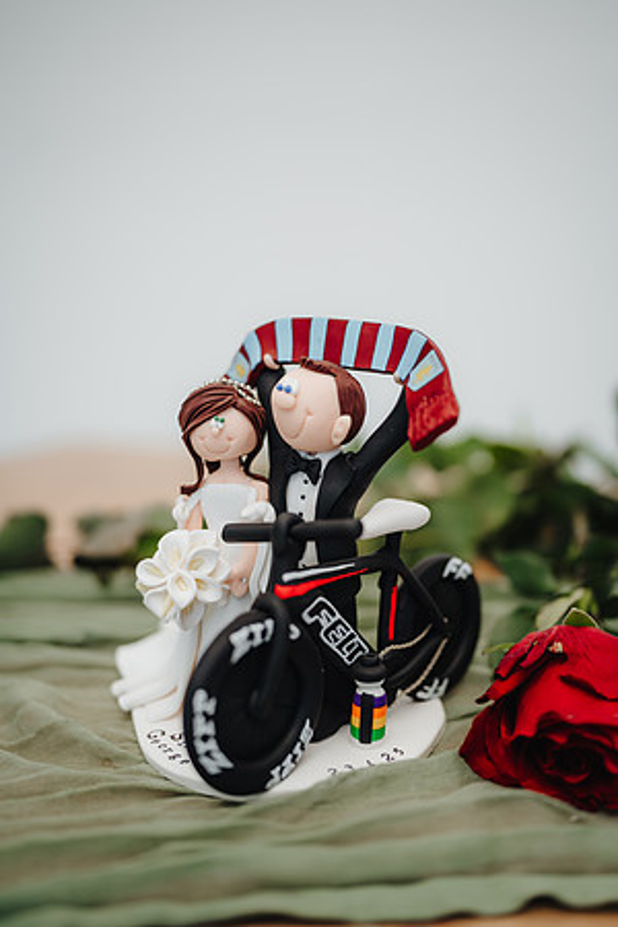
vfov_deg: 54.4
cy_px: 464
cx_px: 309
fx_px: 901
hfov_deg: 37.9
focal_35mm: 35
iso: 100
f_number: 1.4
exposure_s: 1/200
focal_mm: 35
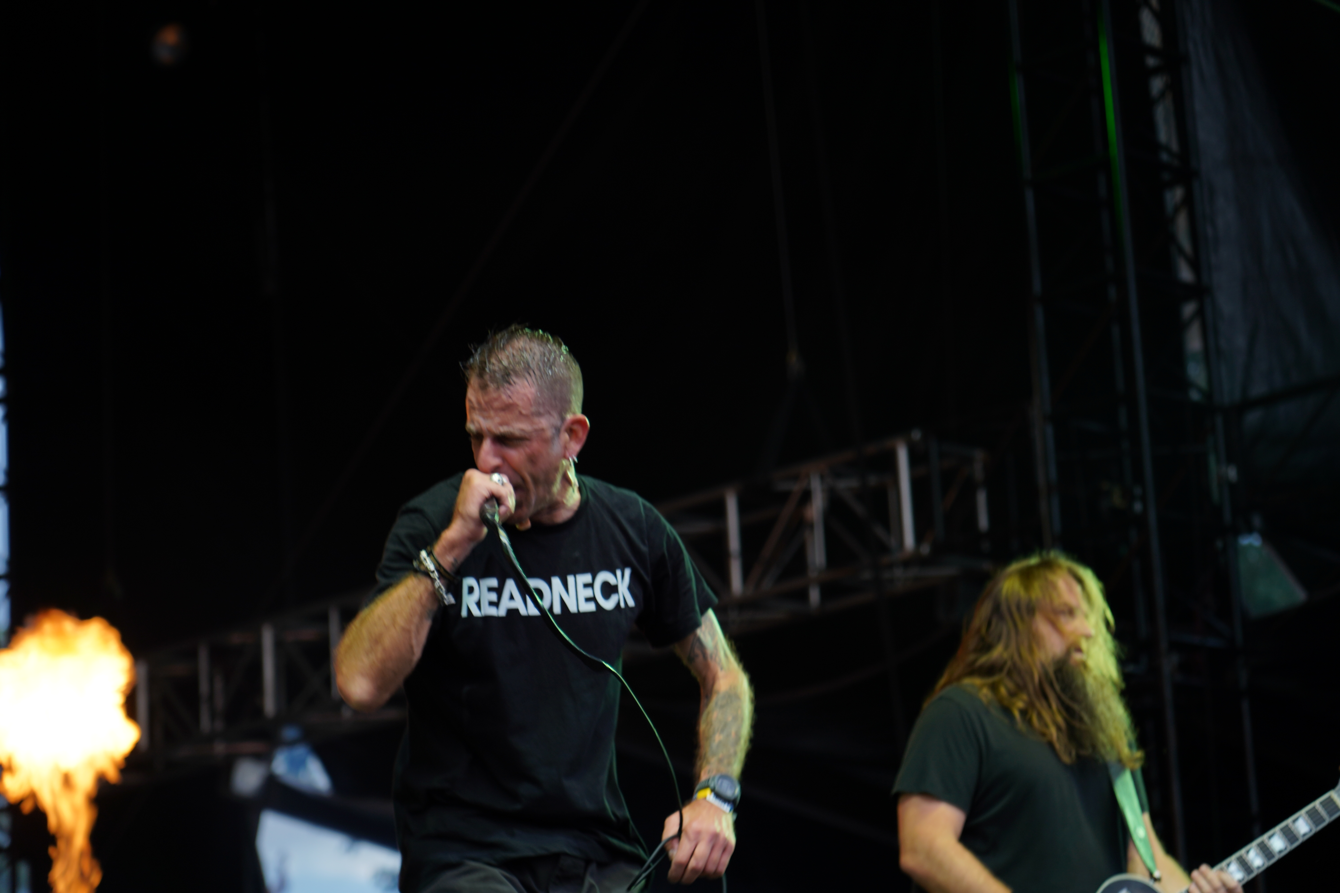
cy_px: 446
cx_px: 670
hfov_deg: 19.5
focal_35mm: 105
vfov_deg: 13.0
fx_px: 3908
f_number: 4
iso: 200
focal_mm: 105
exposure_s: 1/125
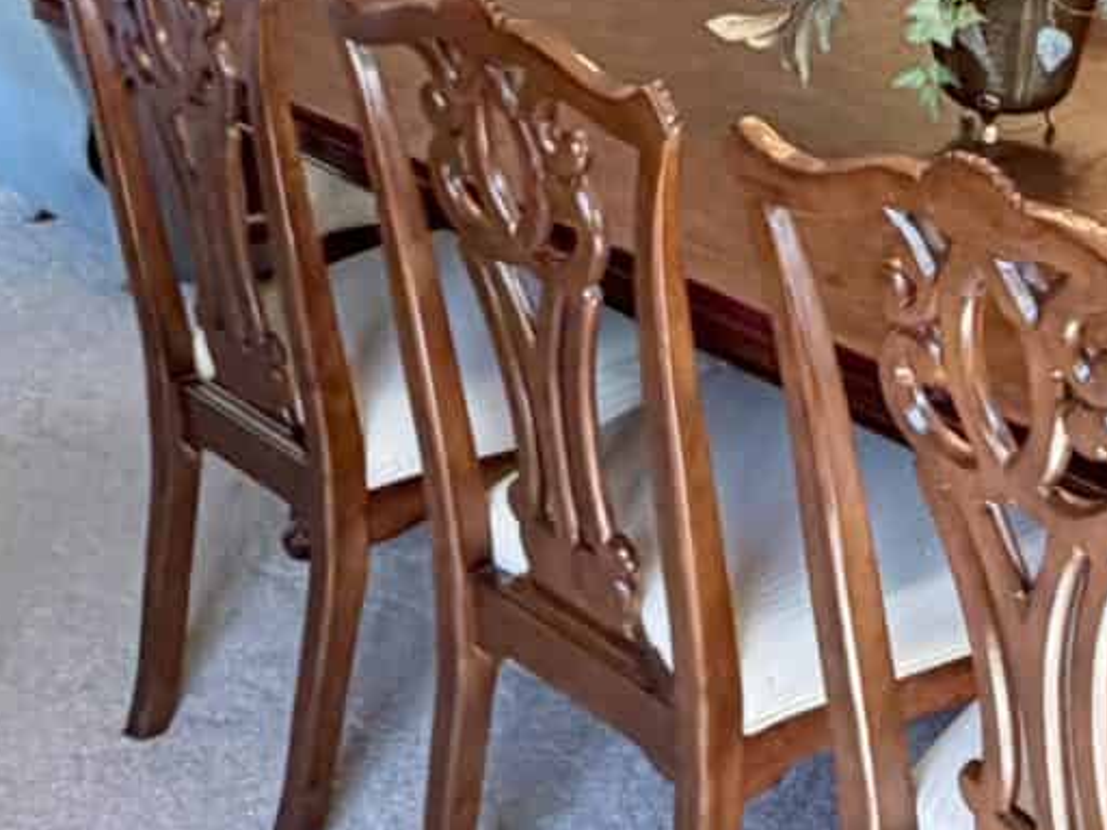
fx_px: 2239
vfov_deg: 19.2
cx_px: 882
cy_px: -292
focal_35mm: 70
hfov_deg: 27.2
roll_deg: -1.0
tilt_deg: -7.0
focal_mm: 2.22
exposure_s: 1/60
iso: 320
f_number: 2.2
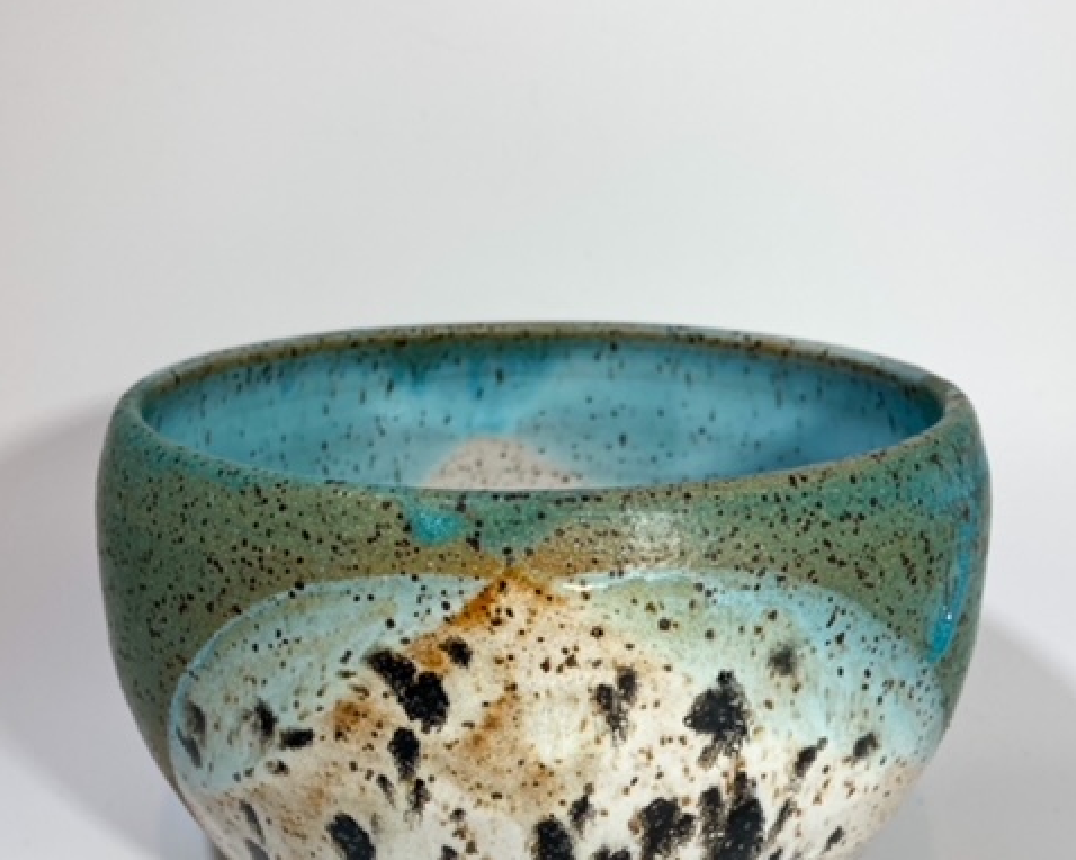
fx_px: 1082
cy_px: 626
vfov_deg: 42.2
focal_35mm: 34
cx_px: 538
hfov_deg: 52.9
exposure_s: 1/180
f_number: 1.8
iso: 32
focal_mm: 4.25
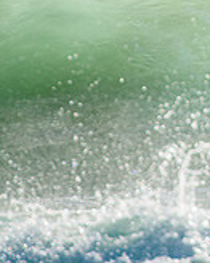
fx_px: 15475
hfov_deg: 0.8
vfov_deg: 1.0
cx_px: 439
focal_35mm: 1990
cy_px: -46
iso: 320
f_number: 5.6
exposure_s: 1/2000
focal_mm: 400
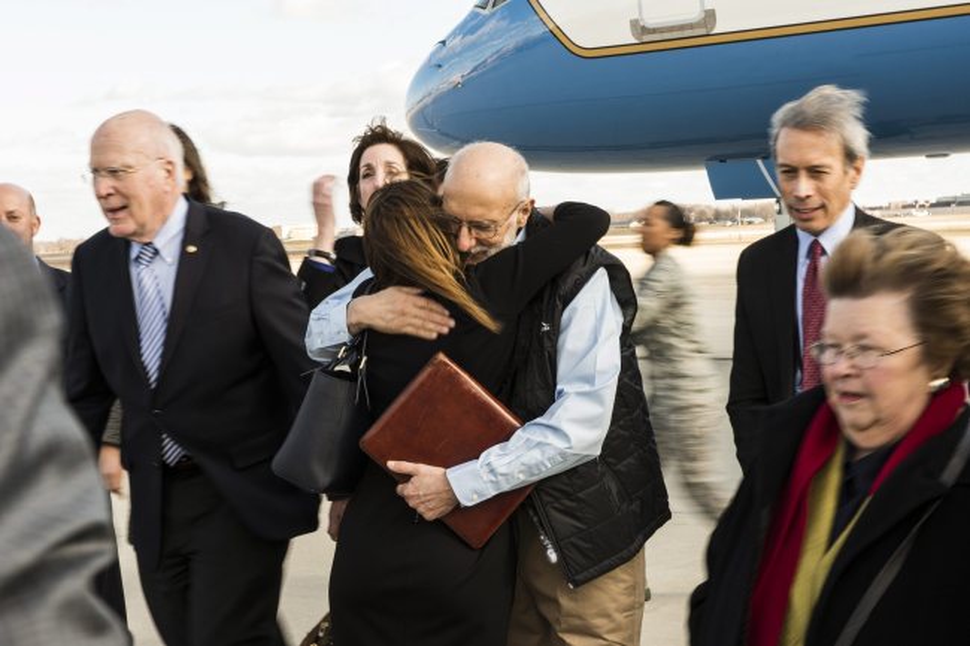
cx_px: 485
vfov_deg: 19.4
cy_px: 323
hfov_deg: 28.9
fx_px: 1886
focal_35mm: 70
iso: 250
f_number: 20
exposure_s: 1/25
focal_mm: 70
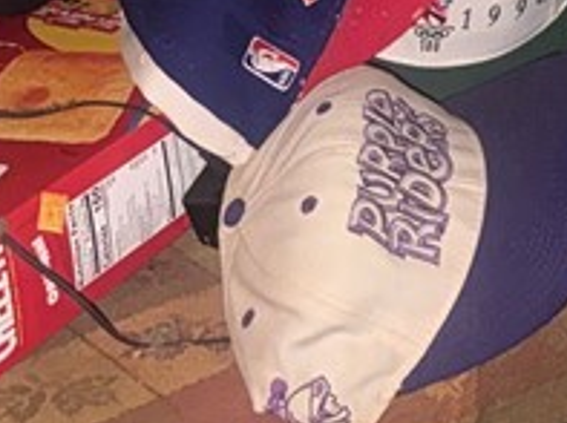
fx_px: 2044
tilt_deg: -8.2
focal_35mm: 125
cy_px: -676
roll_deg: -1.5
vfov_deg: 10.0
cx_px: 875
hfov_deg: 14.6
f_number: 1.78
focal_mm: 6.76
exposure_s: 1/8
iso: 160
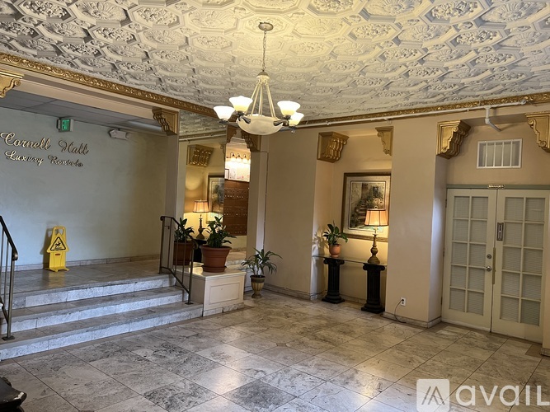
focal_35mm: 26
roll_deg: -2.5
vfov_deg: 53.0
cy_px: 206
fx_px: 413
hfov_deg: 67.3
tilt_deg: +1.4
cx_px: 275
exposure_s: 1/60
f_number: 1.5
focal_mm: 5.7
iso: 125
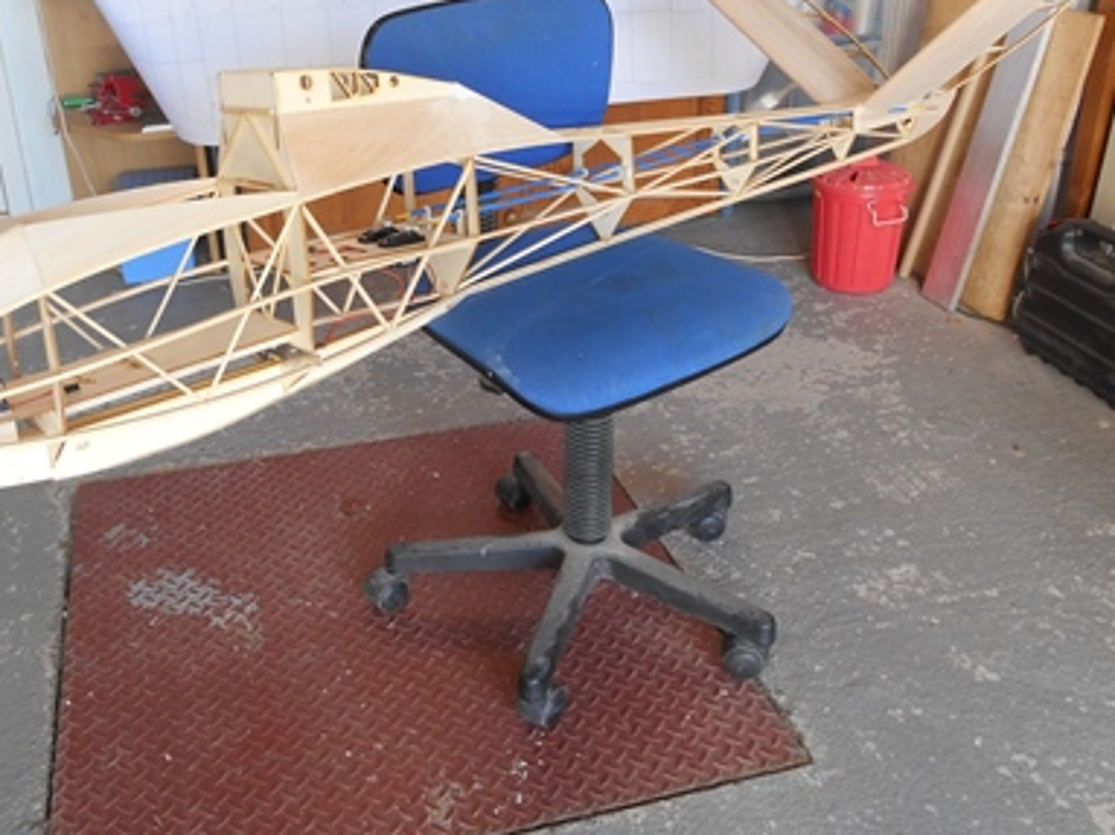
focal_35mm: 35
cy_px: 340
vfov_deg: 40.5
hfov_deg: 52.5
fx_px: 1127
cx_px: 479
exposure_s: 1/30
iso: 110
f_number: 3.4
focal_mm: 4.7
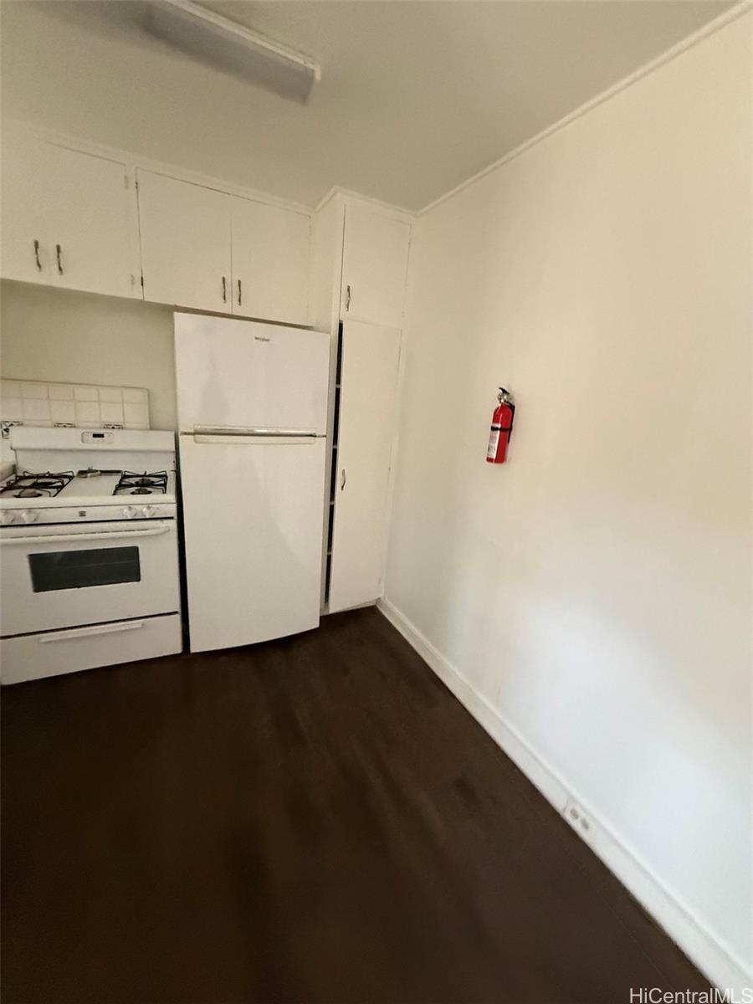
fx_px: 406
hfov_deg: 85.7
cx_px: 376
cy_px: 502
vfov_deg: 102.1
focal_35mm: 14
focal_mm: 2.22
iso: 800
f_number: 2.2
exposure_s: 1/60
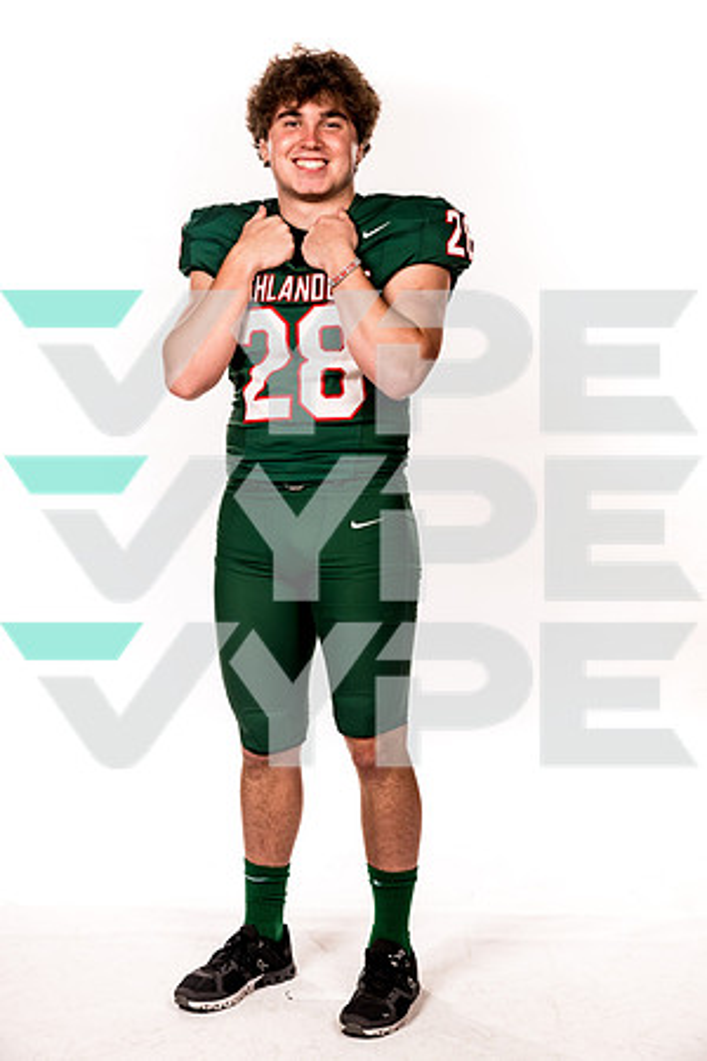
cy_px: 530
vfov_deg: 35.6
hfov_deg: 24.2
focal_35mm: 56
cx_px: 354
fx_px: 1650
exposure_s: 1/400
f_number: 8
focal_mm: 56
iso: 800
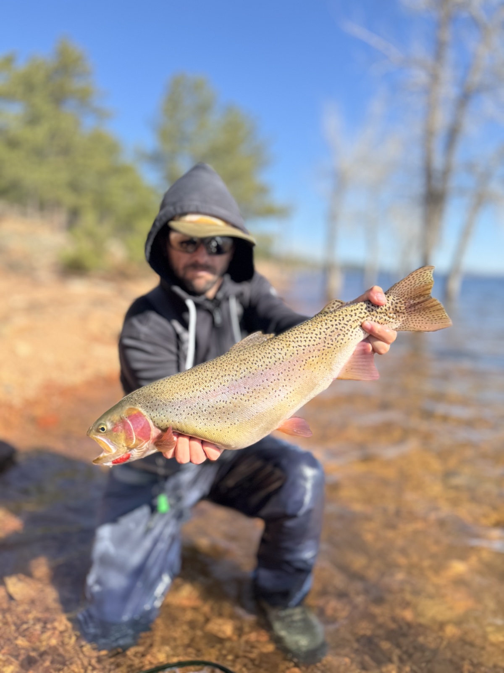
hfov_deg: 56.8
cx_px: 252
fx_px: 466
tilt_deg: -8.6
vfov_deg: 71.6
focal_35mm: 24
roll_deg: -0.2
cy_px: 336
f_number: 1.78
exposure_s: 1/1923
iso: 80
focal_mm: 6.76
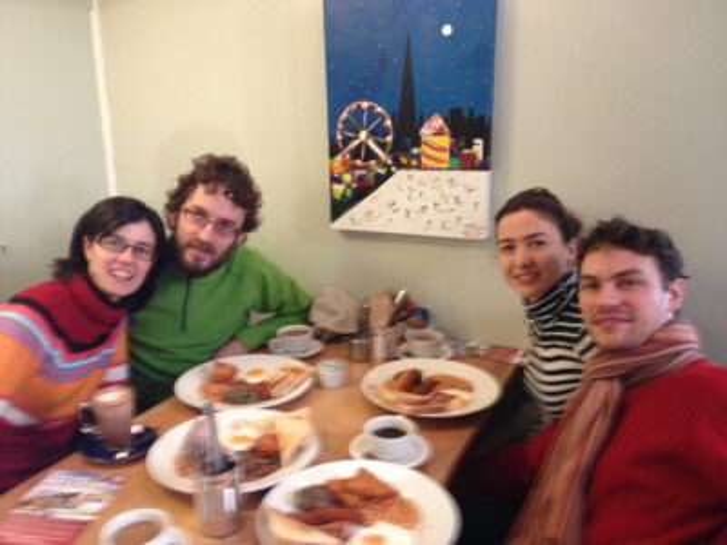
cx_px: 364
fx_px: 735
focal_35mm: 35
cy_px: 272
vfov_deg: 40.7
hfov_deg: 52.6
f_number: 2.4
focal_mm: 4.28
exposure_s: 1/20
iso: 400
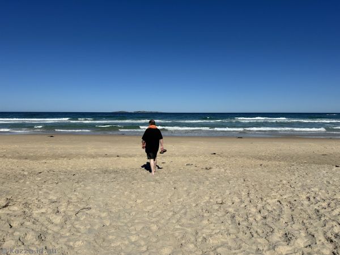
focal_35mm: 24
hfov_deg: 71.6
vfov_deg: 56.8
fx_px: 236
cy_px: 128
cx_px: 170
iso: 80
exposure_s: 1/13699
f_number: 1.78
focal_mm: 6.86
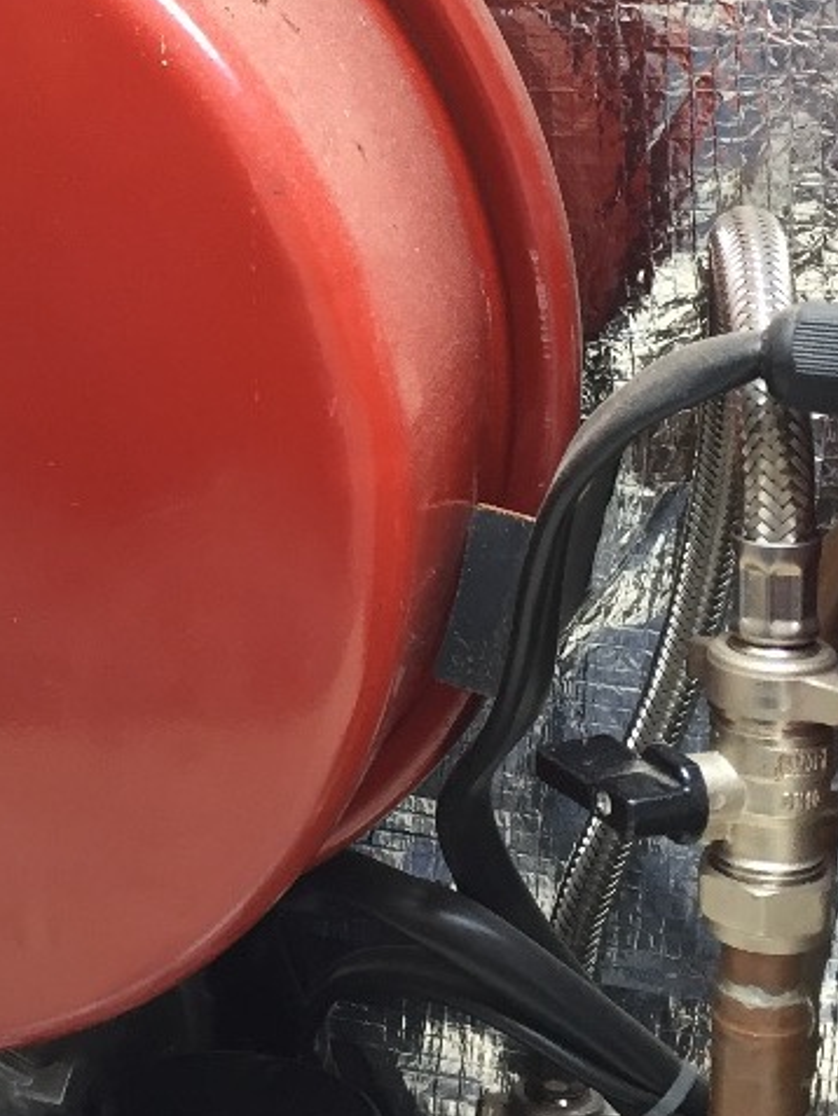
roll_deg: -0.4
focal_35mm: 73
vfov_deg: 26.4
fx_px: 2355
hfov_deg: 19.8
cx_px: 94
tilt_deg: -8.8
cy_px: 323
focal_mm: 4.15
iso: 40
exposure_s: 1/33
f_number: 2.2
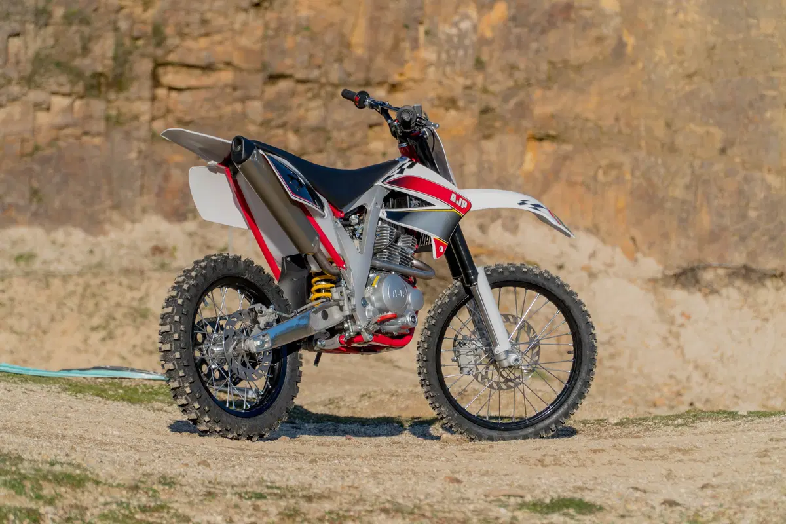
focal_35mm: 146
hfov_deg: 14.1
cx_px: 393
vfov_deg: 9.4
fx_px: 3177
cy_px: 262
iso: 100
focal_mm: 97
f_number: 4
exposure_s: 1/1600
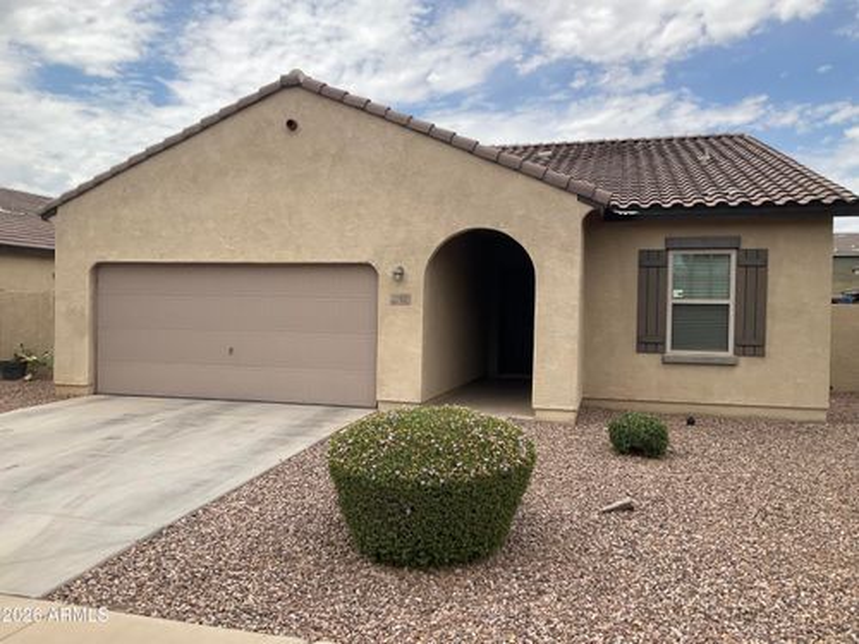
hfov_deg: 61.7
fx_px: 720
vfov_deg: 48.2
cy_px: 322
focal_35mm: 29
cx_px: 430
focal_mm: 3
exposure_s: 1/1490
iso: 16
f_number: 1.8
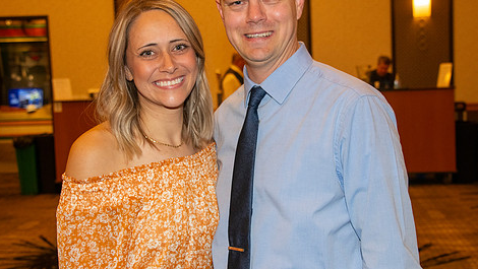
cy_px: 123
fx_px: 786
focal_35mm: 62
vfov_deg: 19.4
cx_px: 251
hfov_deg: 33.8
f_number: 5.6
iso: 2000
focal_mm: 48
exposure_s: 1/60
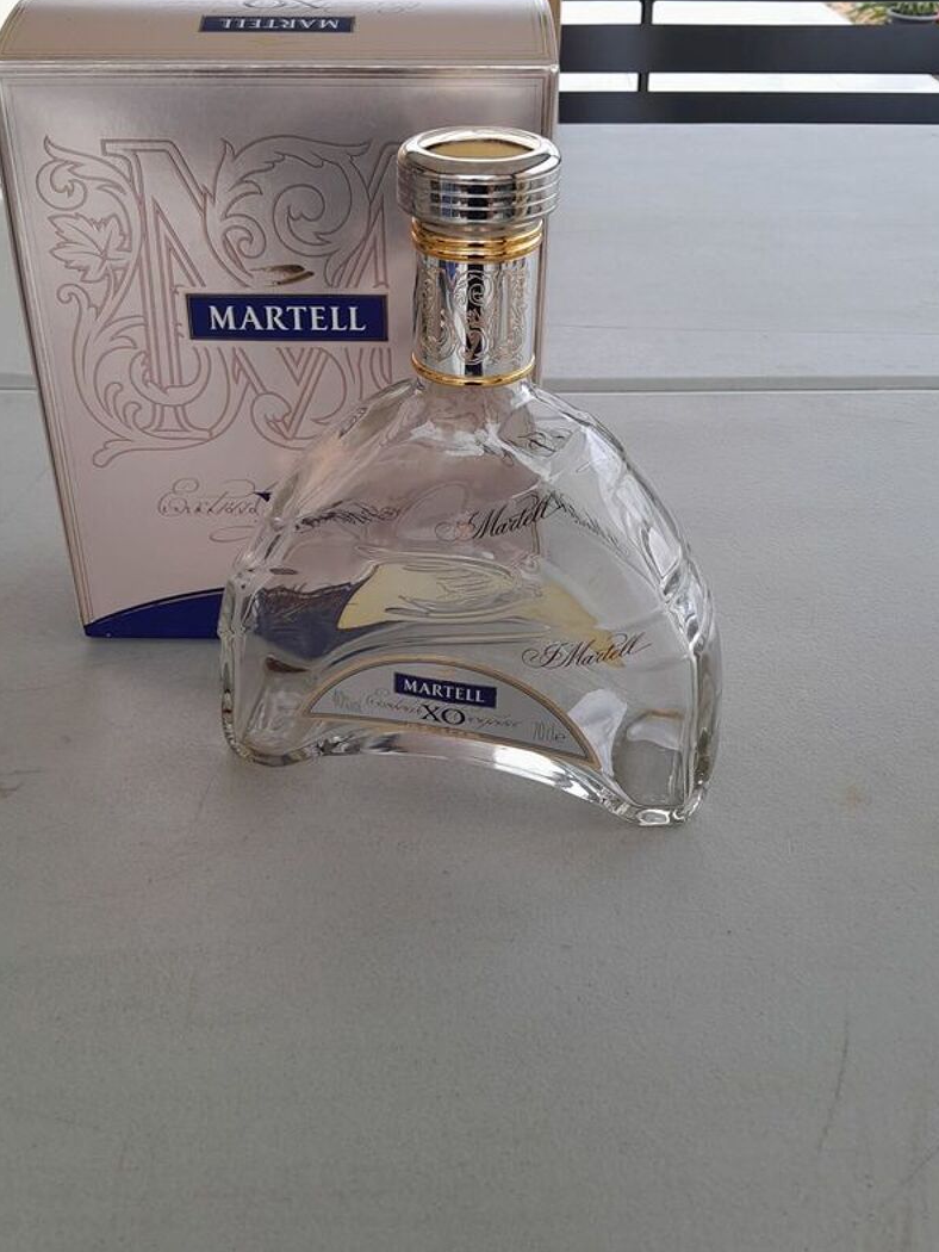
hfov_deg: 42.9
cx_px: 422
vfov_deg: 55.1
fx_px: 1193
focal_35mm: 33
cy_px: 530
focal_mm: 3.98
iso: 40
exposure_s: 1/179
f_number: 1.8
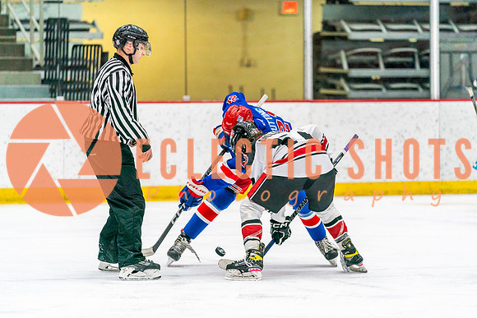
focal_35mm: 220
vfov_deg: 6.2
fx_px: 2921
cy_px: 159
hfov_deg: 9.3
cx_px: 256
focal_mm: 200
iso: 3200
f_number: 2.8
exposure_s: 1/1250
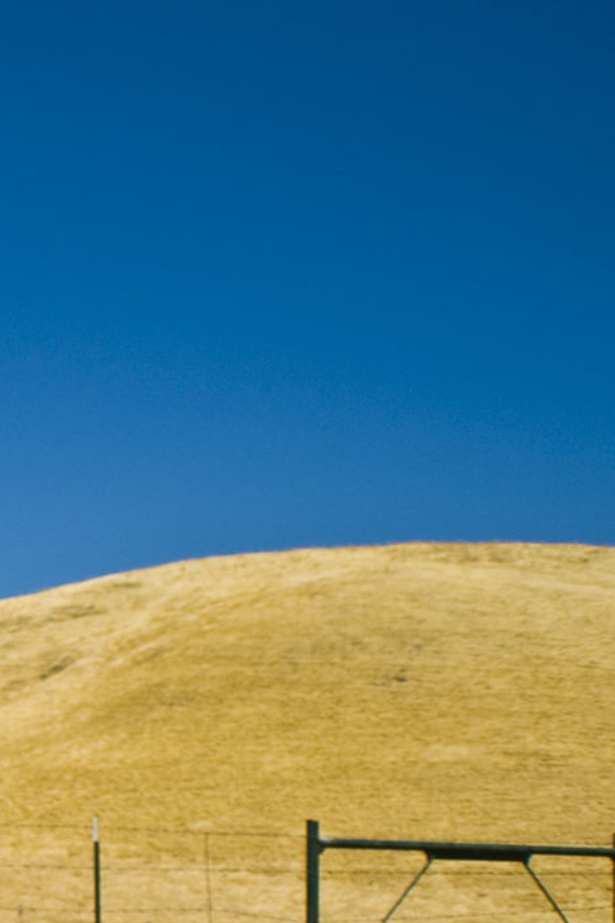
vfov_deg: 22.6
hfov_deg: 14.3
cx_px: -307
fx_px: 2282
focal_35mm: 89
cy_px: 728
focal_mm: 22
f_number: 4
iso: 125
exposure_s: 1/2000
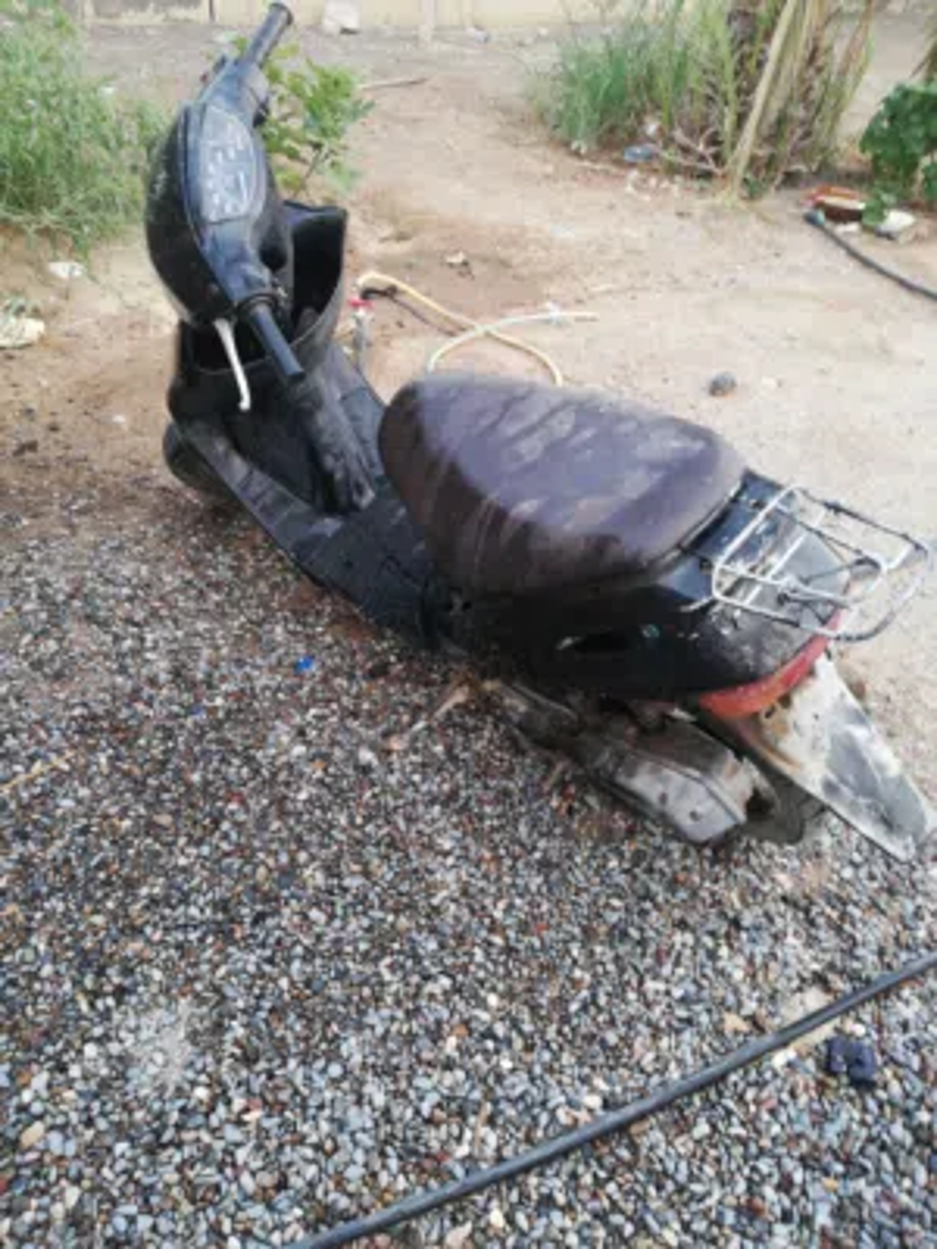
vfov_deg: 67.3
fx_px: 938
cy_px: 624
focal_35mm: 26
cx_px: 468
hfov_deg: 53.1
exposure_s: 1/24
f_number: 2.2
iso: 400
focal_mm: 3.81
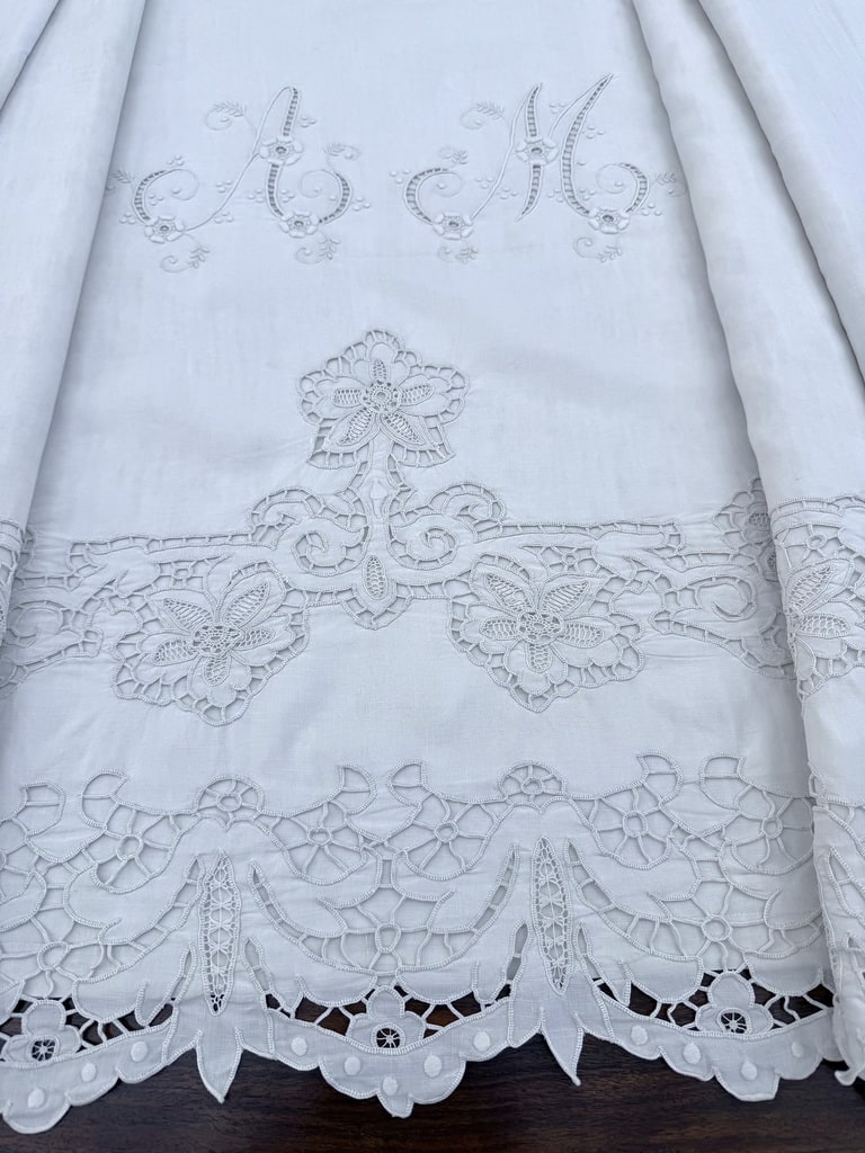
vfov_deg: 71.6
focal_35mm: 24
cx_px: 432
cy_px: 576
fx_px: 800
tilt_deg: -65.6
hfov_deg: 56.8
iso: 80
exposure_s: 1/100
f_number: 1.78
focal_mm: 6.76
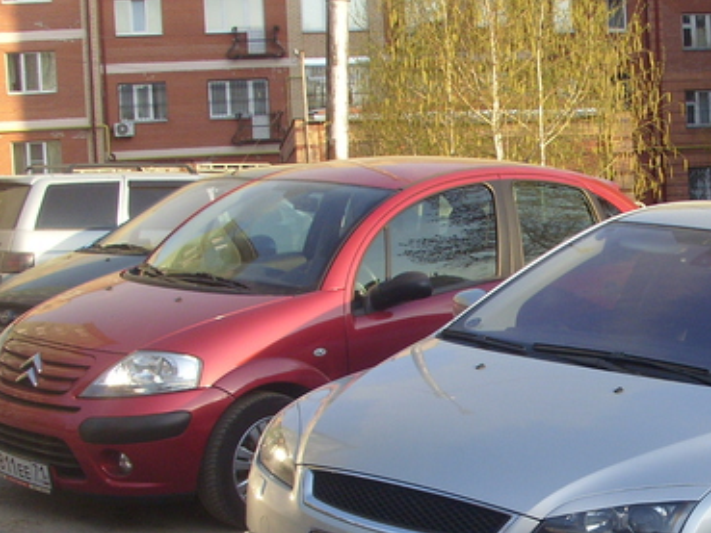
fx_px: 1603
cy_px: 423
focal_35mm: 78
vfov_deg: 18.7
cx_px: 605
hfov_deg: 24.5
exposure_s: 1/350
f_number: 3.5
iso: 80
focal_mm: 6
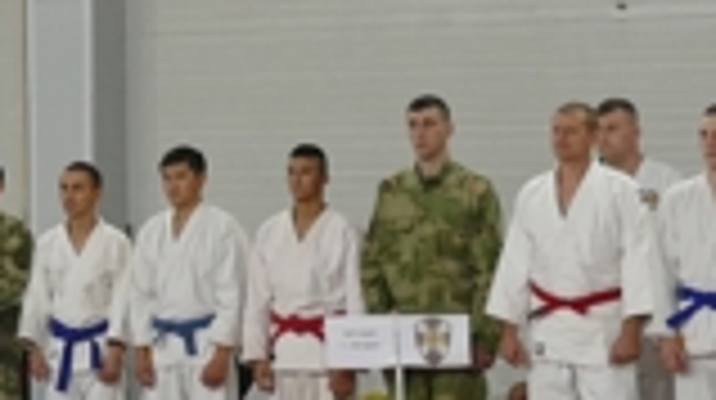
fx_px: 3186
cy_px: -31
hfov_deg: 12.4
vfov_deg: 7.2
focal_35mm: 168
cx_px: -239
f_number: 3.1
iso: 640
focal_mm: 12.38
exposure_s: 1/80
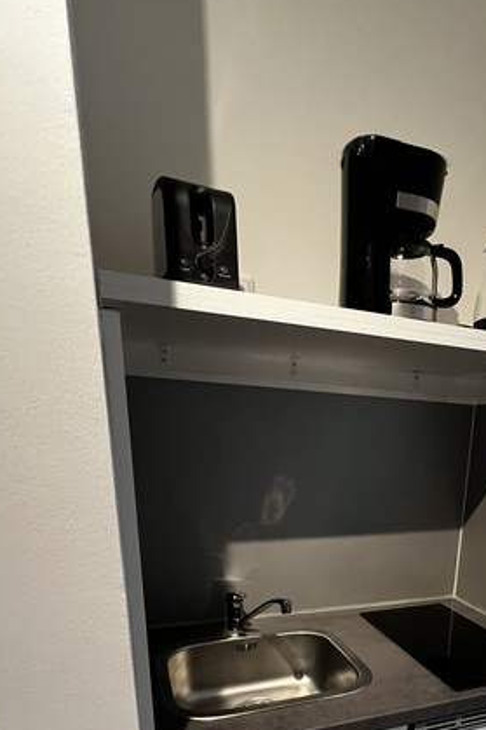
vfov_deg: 68.0
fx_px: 466
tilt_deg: -17.5
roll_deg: -3.2
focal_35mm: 23
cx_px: 363
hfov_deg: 52.7
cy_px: 597
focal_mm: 1.57
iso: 500
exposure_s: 1/50
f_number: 1.8
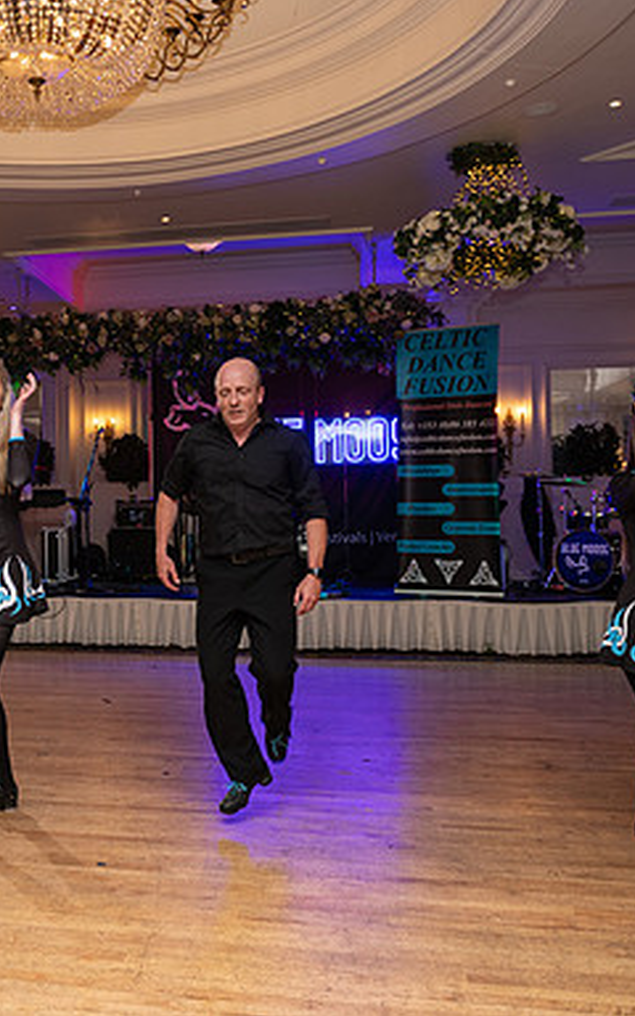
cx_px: 82
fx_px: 1025
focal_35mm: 37
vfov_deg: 52.7
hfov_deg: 32.9
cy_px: 507
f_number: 3.5
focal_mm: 24
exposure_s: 1/160
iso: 500
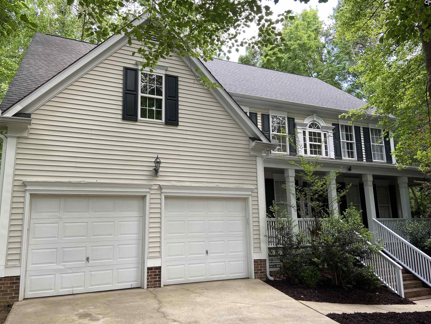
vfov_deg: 51.4
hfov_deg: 65.3
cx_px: 214
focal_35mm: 27
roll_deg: +0.0
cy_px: 167
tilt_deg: +10.8
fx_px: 336
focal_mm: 4.25
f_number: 1.8
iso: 50
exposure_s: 1/122
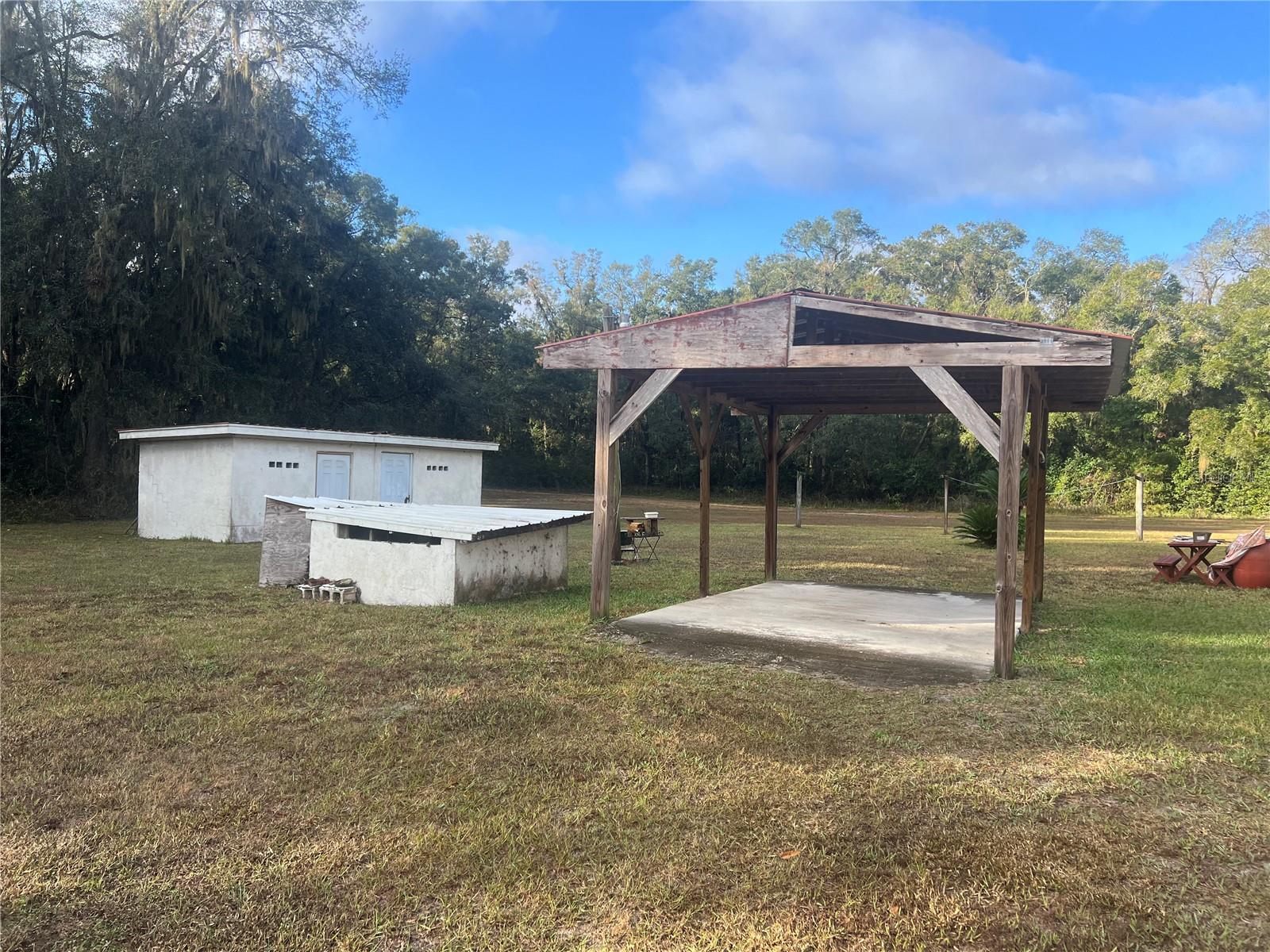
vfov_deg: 53.1
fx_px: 954
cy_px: 476
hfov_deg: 67.3
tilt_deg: -0.9
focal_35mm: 26
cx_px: 635
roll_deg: -1.4
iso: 50
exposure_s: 1/1311
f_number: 1.5
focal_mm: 5.7
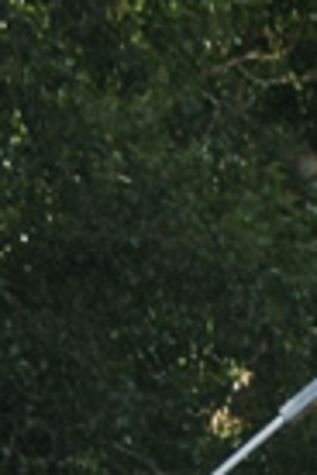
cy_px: 1263
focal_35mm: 403
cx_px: 772
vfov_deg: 4.9
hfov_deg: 3.4
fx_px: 5327
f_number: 5.6
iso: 200
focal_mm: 31
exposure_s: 1/1250
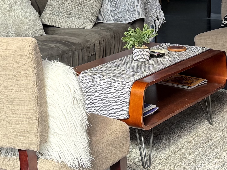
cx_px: 112
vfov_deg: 15.1
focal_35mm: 93
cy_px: -53
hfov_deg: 21.1
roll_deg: -0.4
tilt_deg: -1.7
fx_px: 610
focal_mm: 6.76
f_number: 1.78
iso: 100
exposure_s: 1/121
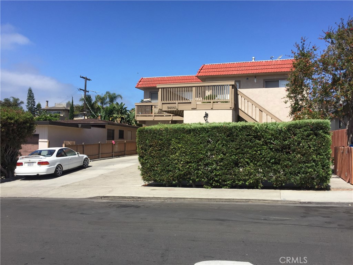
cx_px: 176
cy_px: 132
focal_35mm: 29
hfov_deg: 61.7
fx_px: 296
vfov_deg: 48.2
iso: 32
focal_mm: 4.15
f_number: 2.2
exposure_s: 1/1883
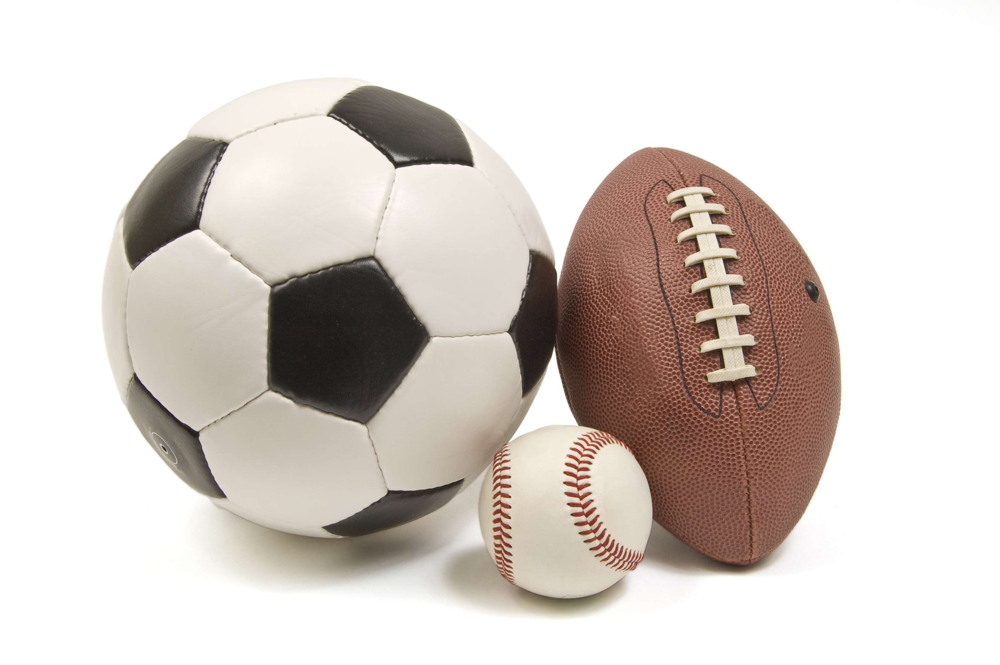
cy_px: 332
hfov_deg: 38.9
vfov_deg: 26.4
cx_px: 500
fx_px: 1415
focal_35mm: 51
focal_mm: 34
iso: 200
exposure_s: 1/125
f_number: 18
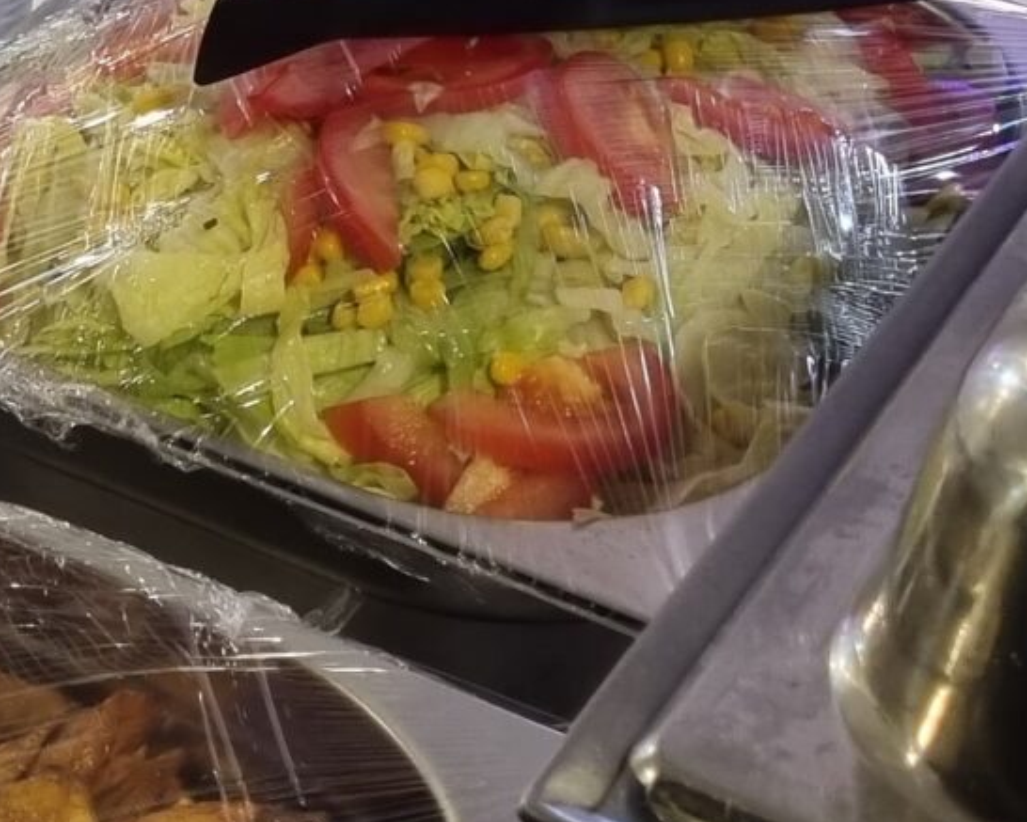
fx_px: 3618
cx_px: -442
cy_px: -177
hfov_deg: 15.1
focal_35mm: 119
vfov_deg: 12.6
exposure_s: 1/50
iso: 320
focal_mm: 5.4
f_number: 1.8
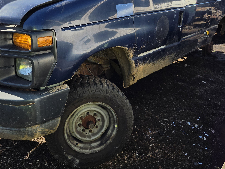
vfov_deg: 38.6
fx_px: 234
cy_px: 42
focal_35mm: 36
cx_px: 84
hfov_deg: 50.8
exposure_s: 1/3001
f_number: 1.8
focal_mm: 5.4
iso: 80
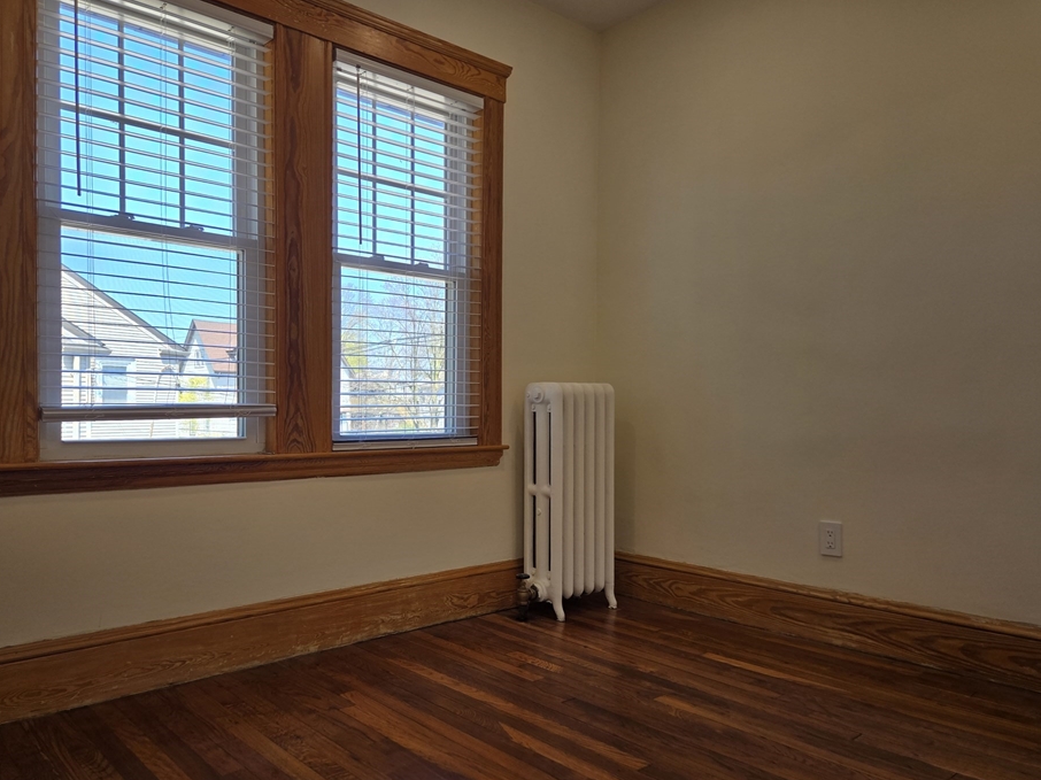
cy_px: 414
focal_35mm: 26
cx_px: 491
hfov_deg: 67.3
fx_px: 782
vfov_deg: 53.0
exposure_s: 1/237
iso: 25
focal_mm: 5.4
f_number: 1.8
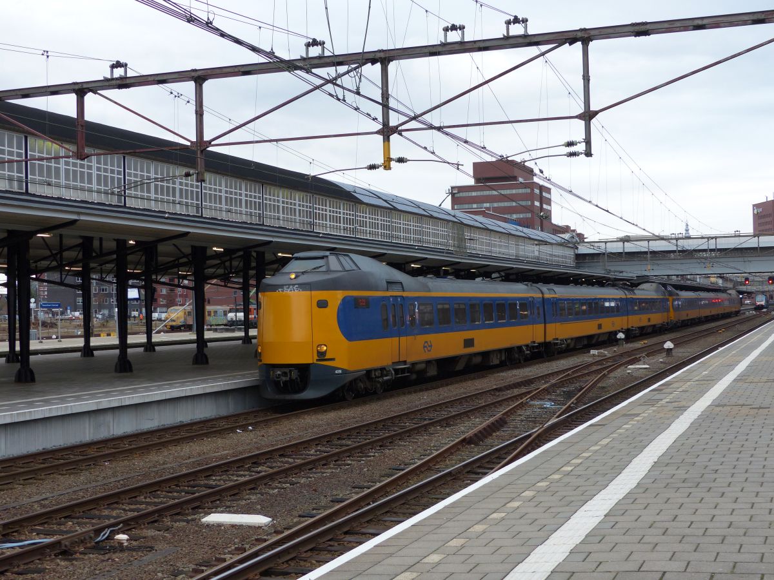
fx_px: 1118
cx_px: 387
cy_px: 290
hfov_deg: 38.2
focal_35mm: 50
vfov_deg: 29.1
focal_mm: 9.1
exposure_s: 1/100
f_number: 2.8
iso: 100
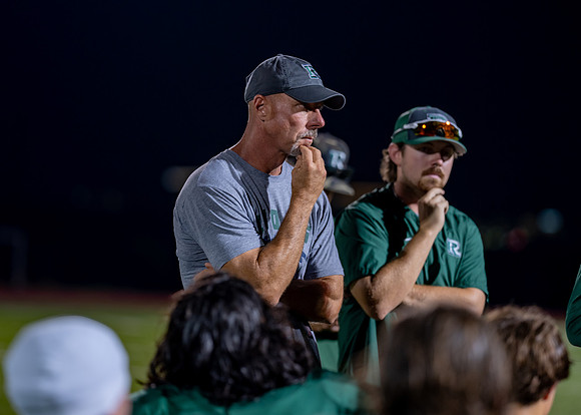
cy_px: 203
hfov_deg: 12.5
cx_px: 293
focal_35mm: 161
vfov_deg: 8.9
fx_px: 2655
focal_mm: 135
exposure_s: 1/400
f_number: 1.8
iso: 500
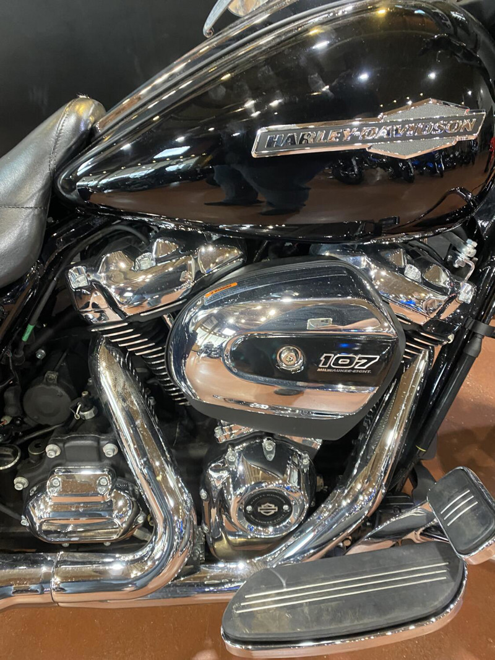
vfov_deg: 67.3
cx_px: 248
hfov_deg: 53.1
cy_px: 330
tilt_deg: -35.3
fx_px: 496
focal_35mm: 26
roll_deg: -0.8
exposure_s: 1/40
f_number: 1.8
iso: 400
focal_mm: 4.25
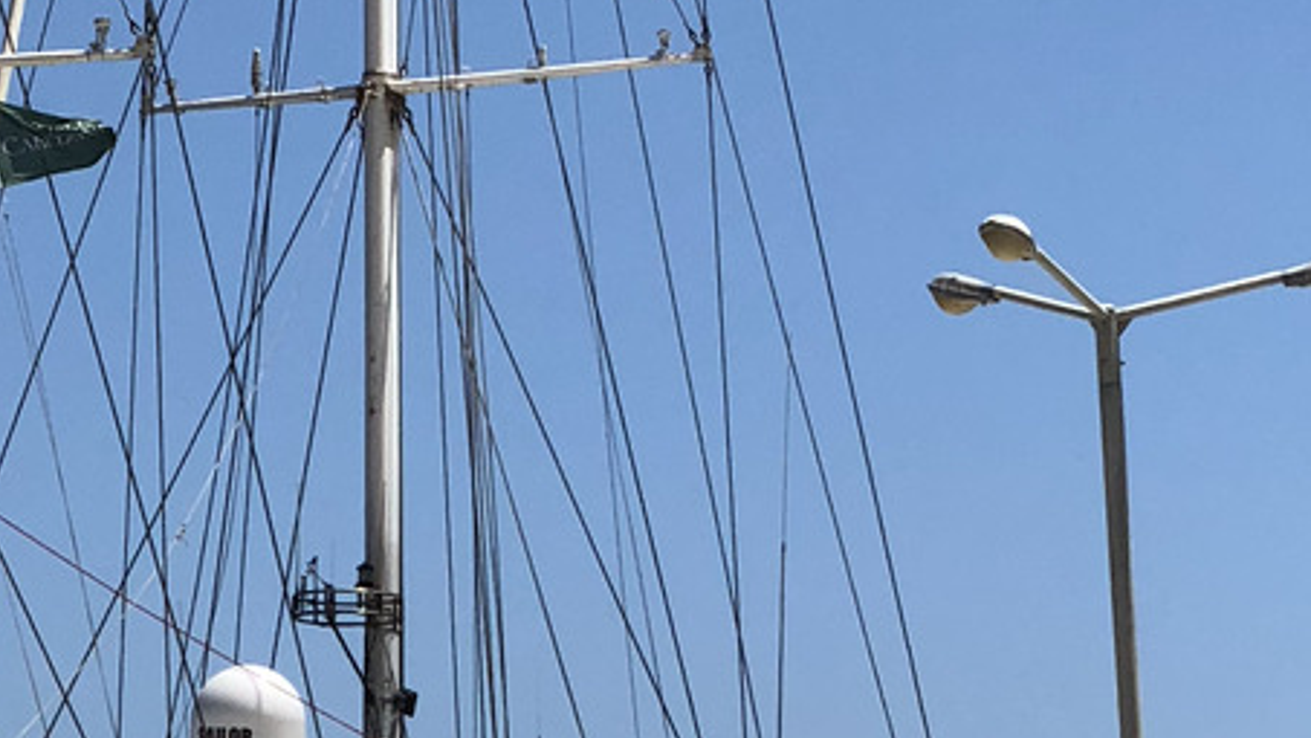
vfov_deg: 6.0
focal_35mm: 200
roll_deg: +0.7
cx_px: -347
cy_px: -368
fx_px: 6954
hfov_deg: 10.6
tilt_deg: +14.4
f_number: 2.4
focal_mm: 6
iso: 16
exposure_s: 1/1656
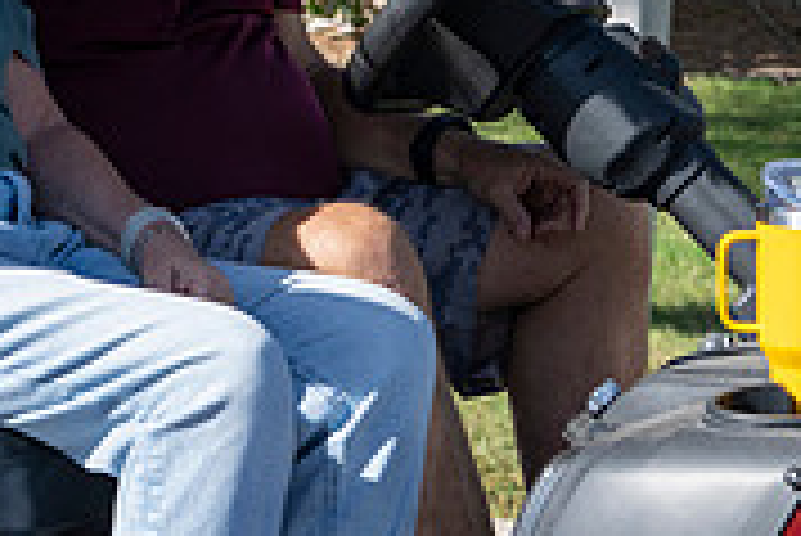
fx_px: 4209
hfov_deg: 10.7
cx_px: -86
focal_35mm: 189
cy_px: -88
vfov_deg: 7.2
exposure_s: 1/640
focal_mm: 58
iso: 280
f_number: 6.3
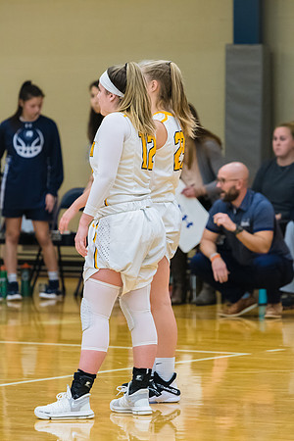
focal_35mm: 248
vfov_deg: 8.3
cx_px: 147
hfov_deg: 5.6
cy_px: 220
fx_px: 3032
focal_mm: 165
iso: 3200
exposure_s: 1/400
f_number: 4
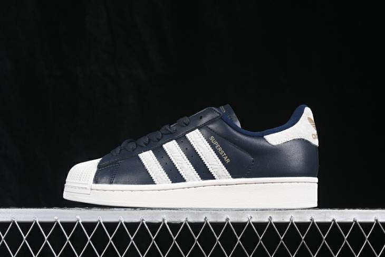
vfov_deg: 18.2
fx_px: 802
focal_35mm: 75
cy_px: 128
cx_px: 192
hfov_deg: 27.0
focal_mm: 50
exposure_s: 1/60
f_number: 6.3
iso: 160
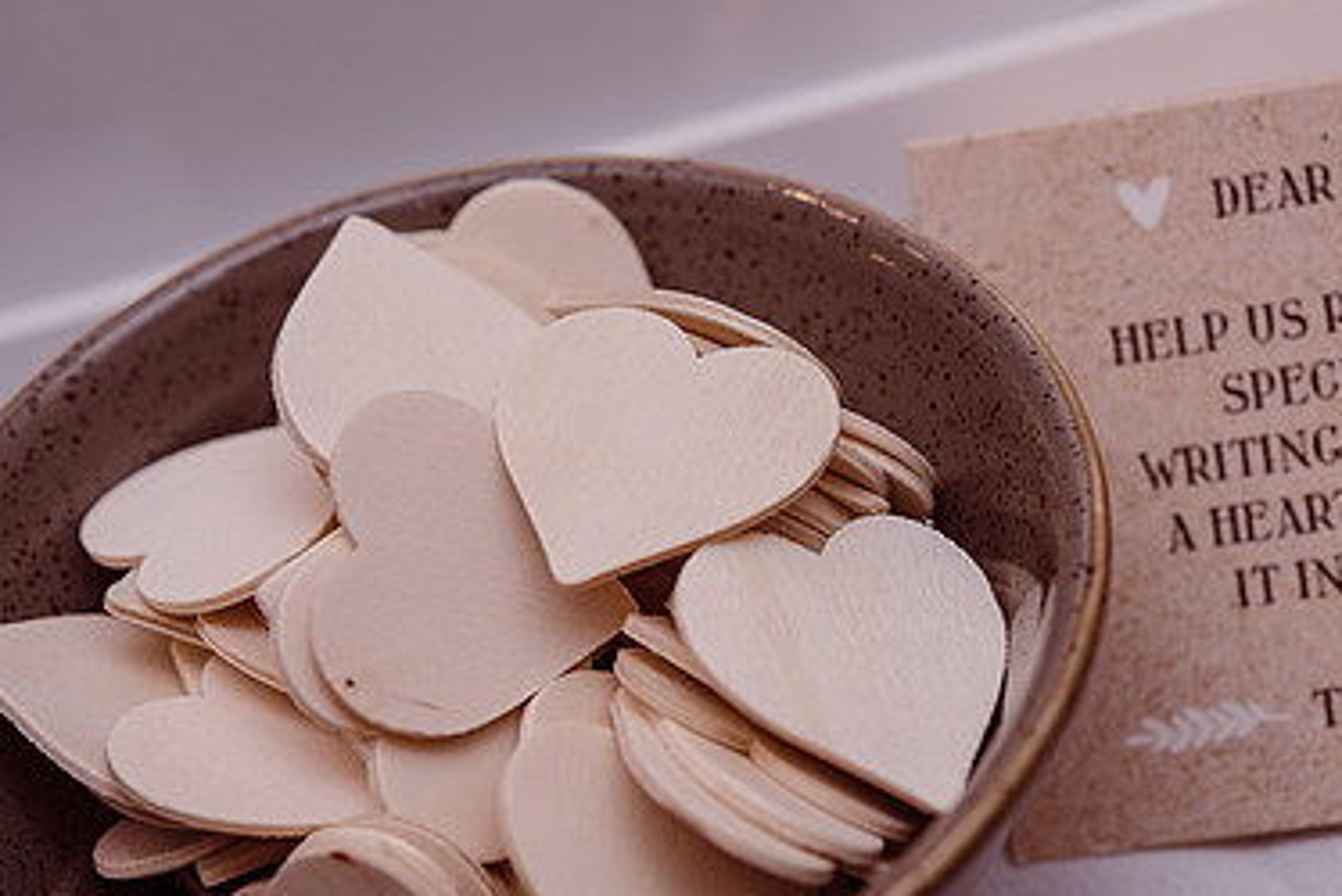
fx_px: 3469
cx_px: 782
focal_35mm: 93
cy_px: 532
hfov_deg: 21.9
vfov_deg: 14.7
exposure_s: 1/80
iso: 200
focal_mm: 60
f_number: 4.5
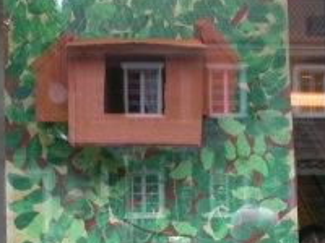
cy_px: 212
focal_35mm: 85
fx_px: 798
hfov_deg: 23.0
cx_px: 146
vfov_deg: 17.2
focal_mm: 7.85
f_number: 3.7
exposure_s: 1/88
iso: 100
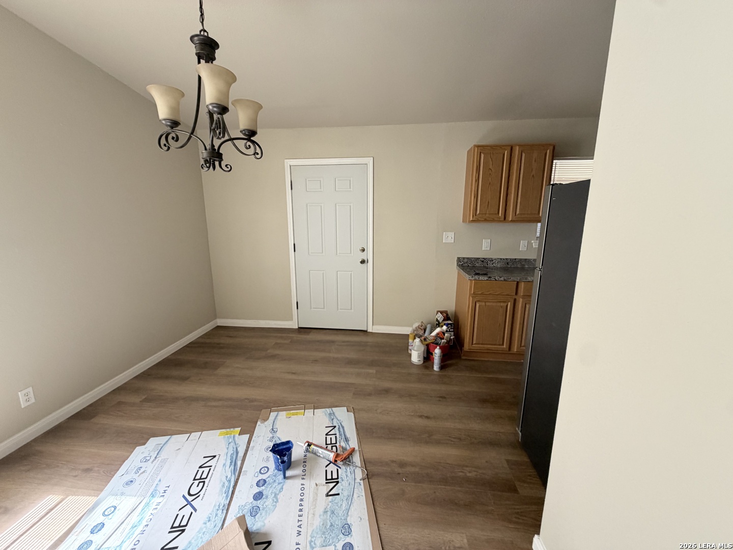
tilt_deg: -11.5
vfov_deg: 85.7
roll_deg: +1.0
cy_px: 275
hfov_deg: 102.1
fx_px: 296
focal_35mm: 14
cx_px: 366
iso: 160
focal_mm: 2.22
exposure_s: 1/121
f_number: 2.2
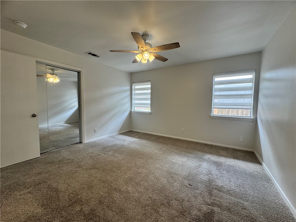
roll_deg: +0.1
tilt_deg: -4.0
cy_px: 111
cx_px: 148
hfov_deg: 102.1
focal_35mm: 14
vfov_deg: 85.7
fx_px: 120
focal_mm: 2.22
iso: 100
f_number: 2.2
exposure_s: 1/120
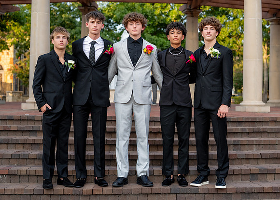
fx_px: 498
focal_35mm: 63
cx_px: 151
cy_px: 94
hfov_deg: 31.4
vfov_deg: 22.7
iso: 320
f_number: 2.5
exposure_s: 1/640
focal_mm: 50
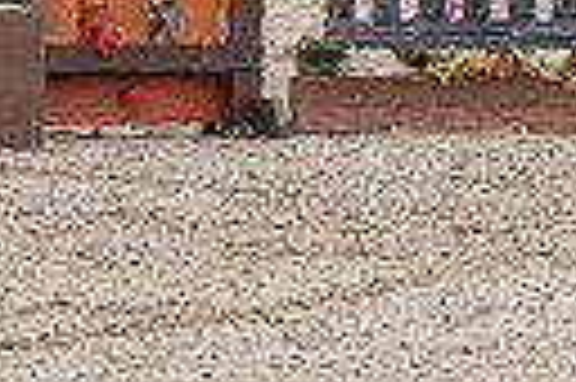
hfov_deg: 1.8
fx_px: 18744
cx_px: 756
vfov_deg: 1.2
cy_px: -474
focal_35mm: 1173
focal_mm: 259
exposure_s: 1/320
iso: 200
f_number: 5.6
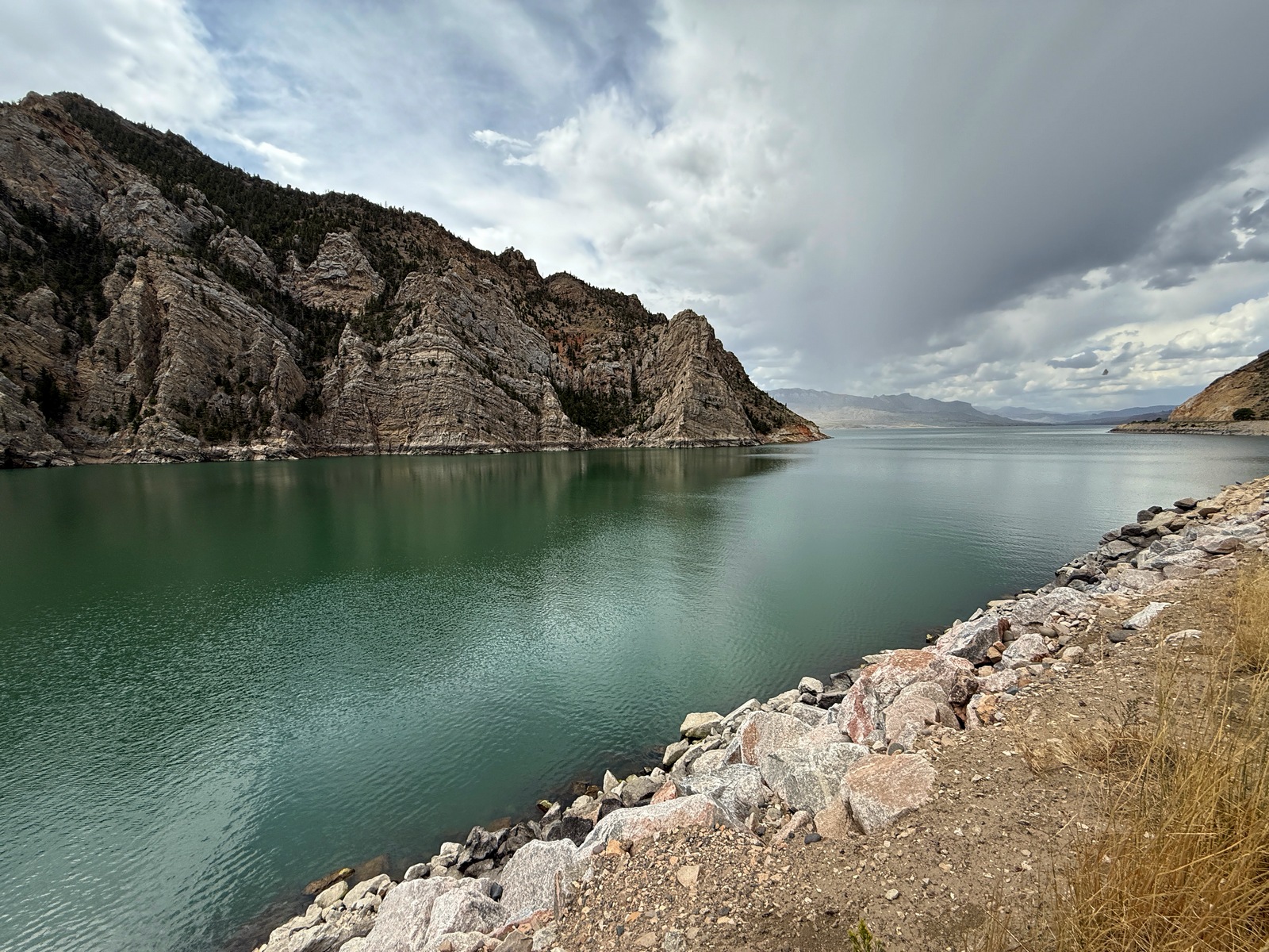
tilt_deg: -4.4
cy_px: 476
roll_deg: +0.7
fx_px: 513
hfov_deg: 102.1
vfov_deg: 85.7
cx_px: 634
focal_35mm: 14
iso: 64
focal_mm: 2.22
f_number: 2.2
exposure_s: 1/1464
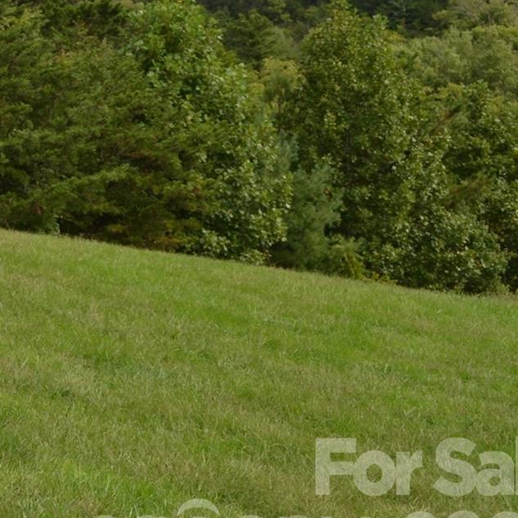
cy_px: 39
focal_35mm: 91
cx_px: -264
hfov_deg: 17.2
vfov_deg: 18.7
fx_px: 1541
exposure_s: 1/200
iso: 100
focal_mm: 22
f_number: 7.1
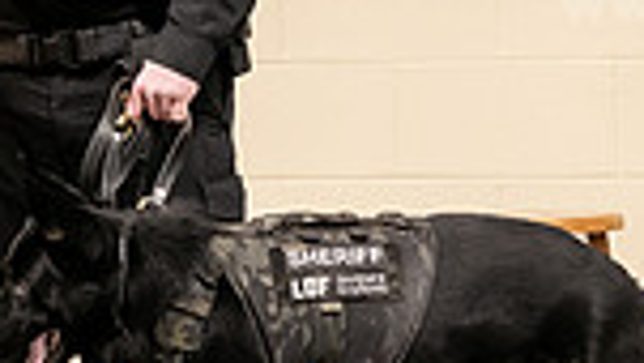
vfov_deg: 2.7
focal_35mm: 444
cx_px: 367
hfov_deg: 4.9
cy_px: 92
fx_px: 7583
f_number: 3.2
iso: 1600
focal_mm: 110
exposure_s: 1/200
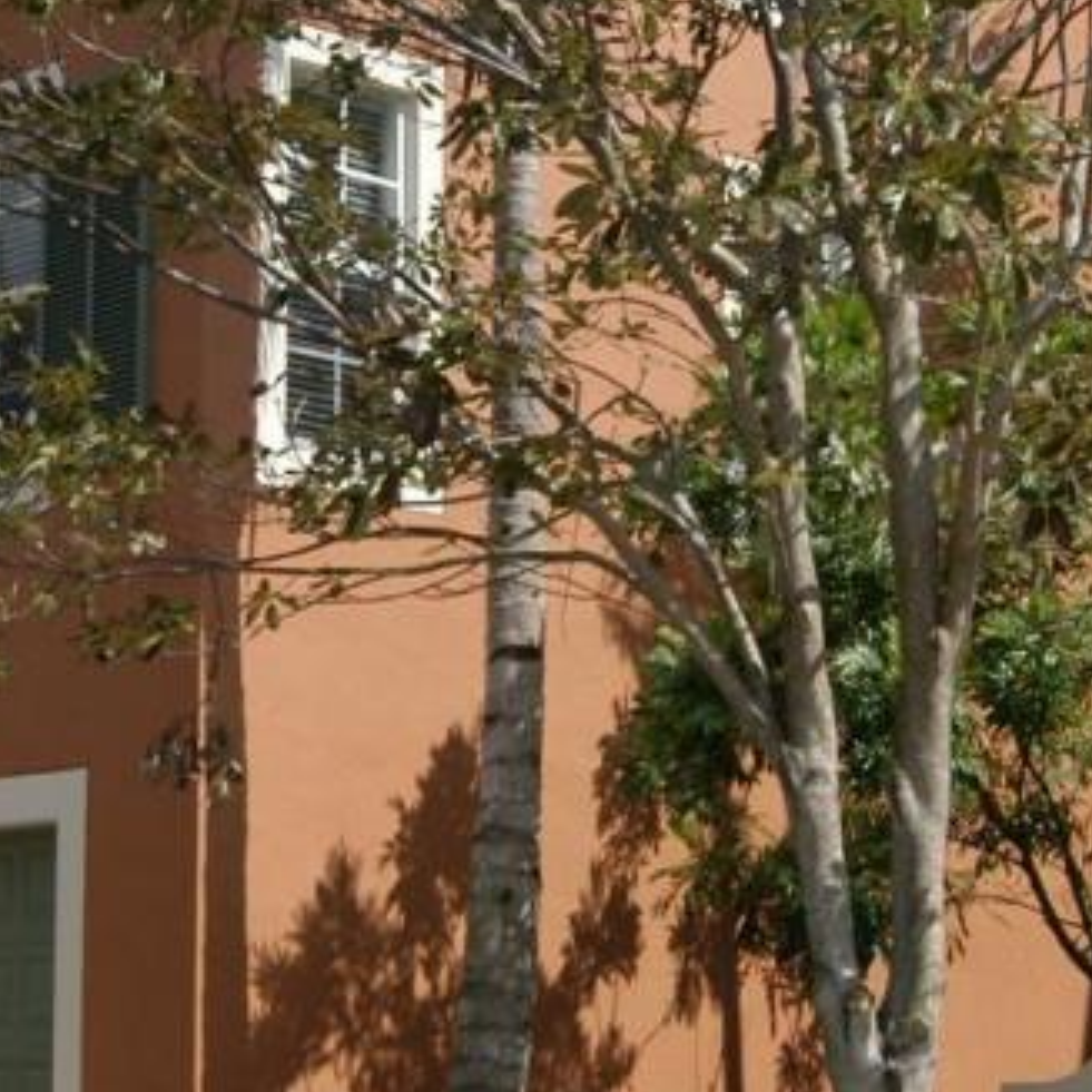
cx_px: 484
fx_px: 3155
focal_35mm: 88
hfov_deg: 19.6
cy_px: 594
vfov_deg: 19.6
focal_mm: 21
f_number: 9
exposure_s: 1/320
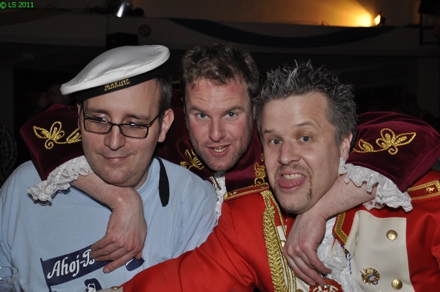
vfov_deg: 26.4
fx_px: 622
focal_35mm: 51
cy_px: 146
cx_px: 220
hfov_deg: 38.9
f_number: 5
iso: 400
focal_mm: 34
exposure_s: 1/60
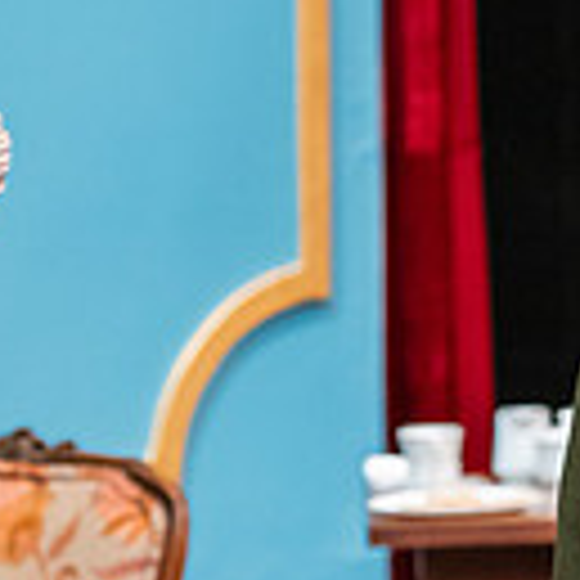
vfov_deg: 4.8
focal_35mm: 364
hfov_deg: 4.8
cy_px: 326
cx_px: 490
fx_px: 6900
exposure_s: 1/200
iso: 3200
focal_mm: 95
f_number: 3.2
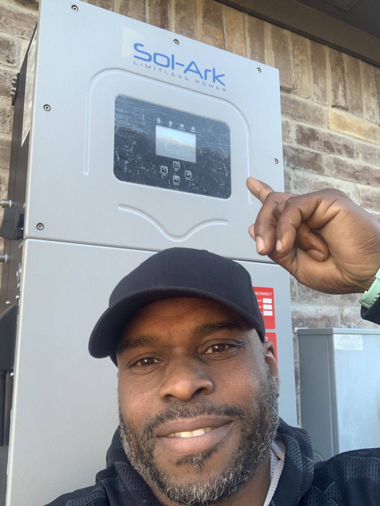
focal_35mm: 32
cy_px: 253
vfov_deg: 56.8
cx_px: 190
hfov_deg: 44.2
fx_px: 468
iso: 100
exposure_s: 1/60
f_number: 2.2
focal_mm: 2.87
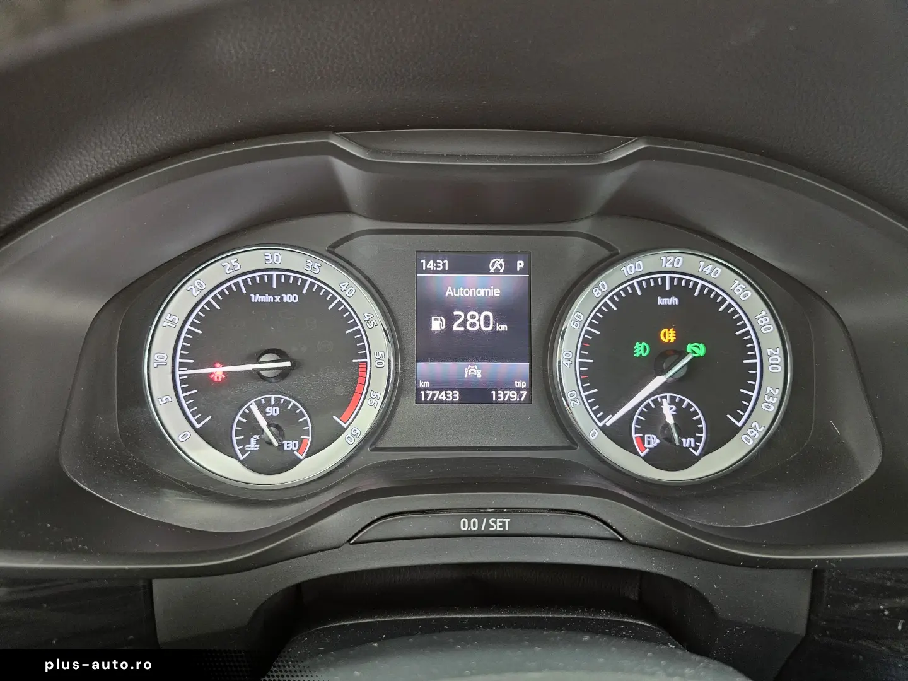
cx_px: 454
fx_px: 603
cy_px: 340
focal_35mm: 23
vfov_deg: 58.9
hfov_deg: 73.9
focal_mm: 6.3
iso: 640
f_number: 1.7
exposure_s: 1/50
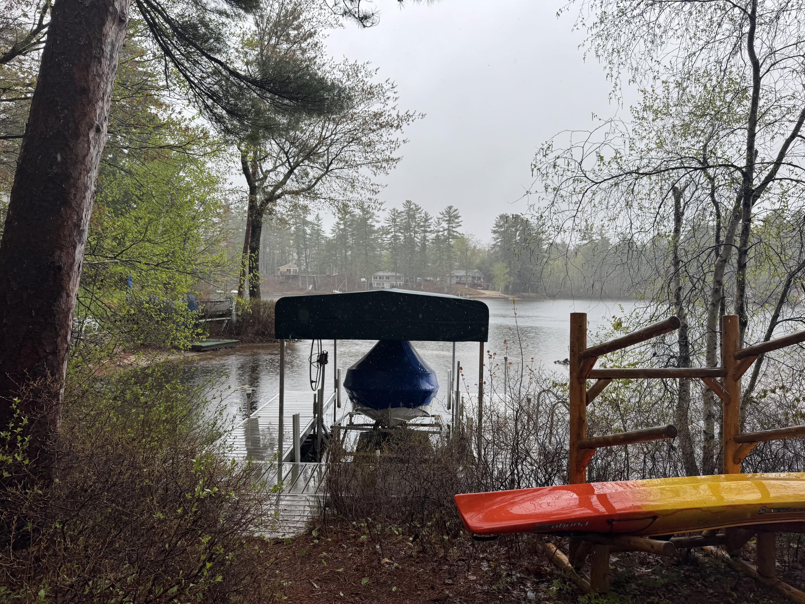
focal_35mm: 24
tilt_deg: -2.3
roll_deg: -1.4
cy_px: 302
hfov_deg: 71.6
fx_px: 558
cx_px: 402
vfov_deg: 56.8
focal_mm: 6.76
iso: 80
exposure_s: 1/1042
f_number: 1.78
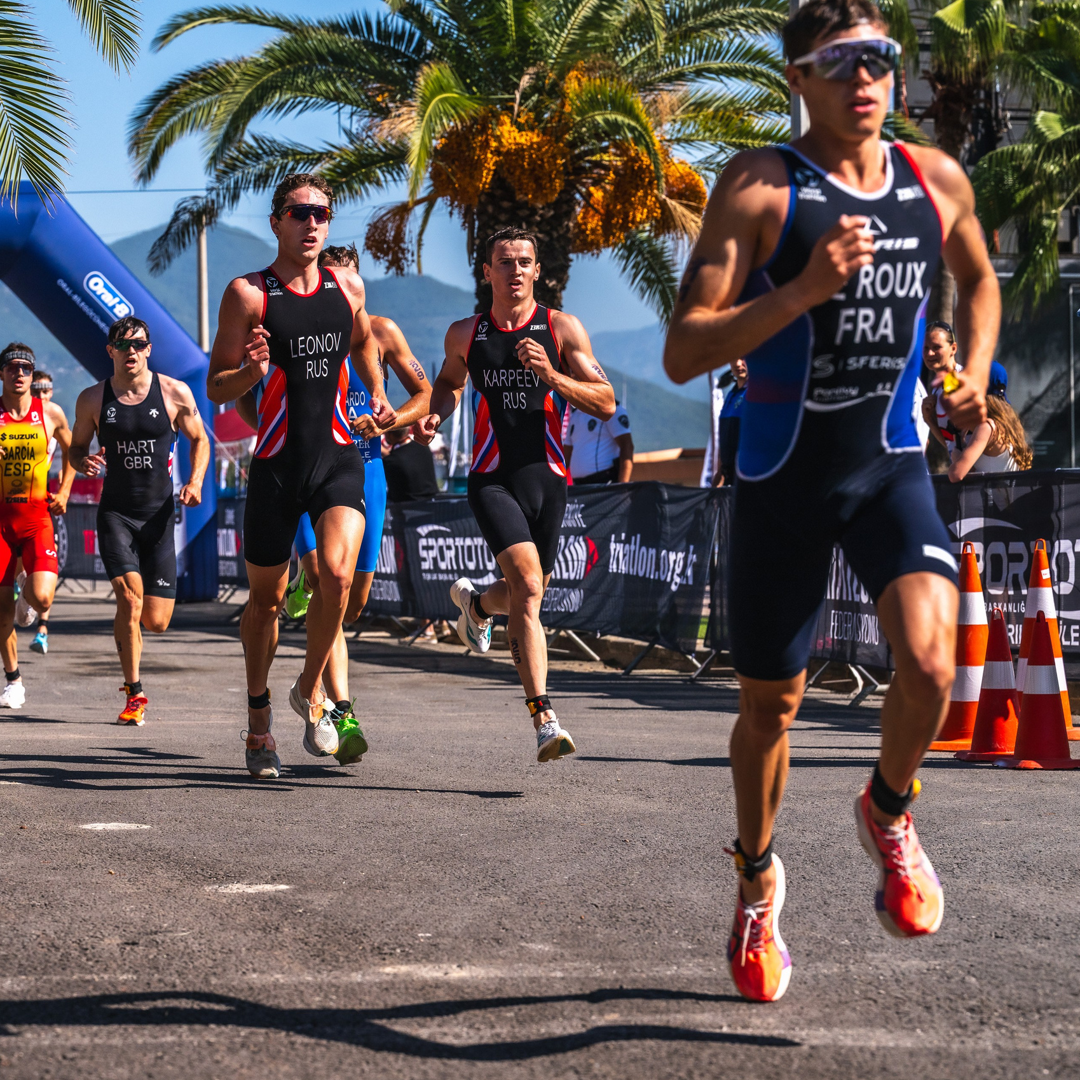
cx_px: 330
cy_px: 541
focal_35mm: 105
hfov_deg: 16.5
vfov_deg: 16.6
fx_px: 3706
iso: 250
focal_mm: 82
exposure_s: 1/4000
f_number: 5
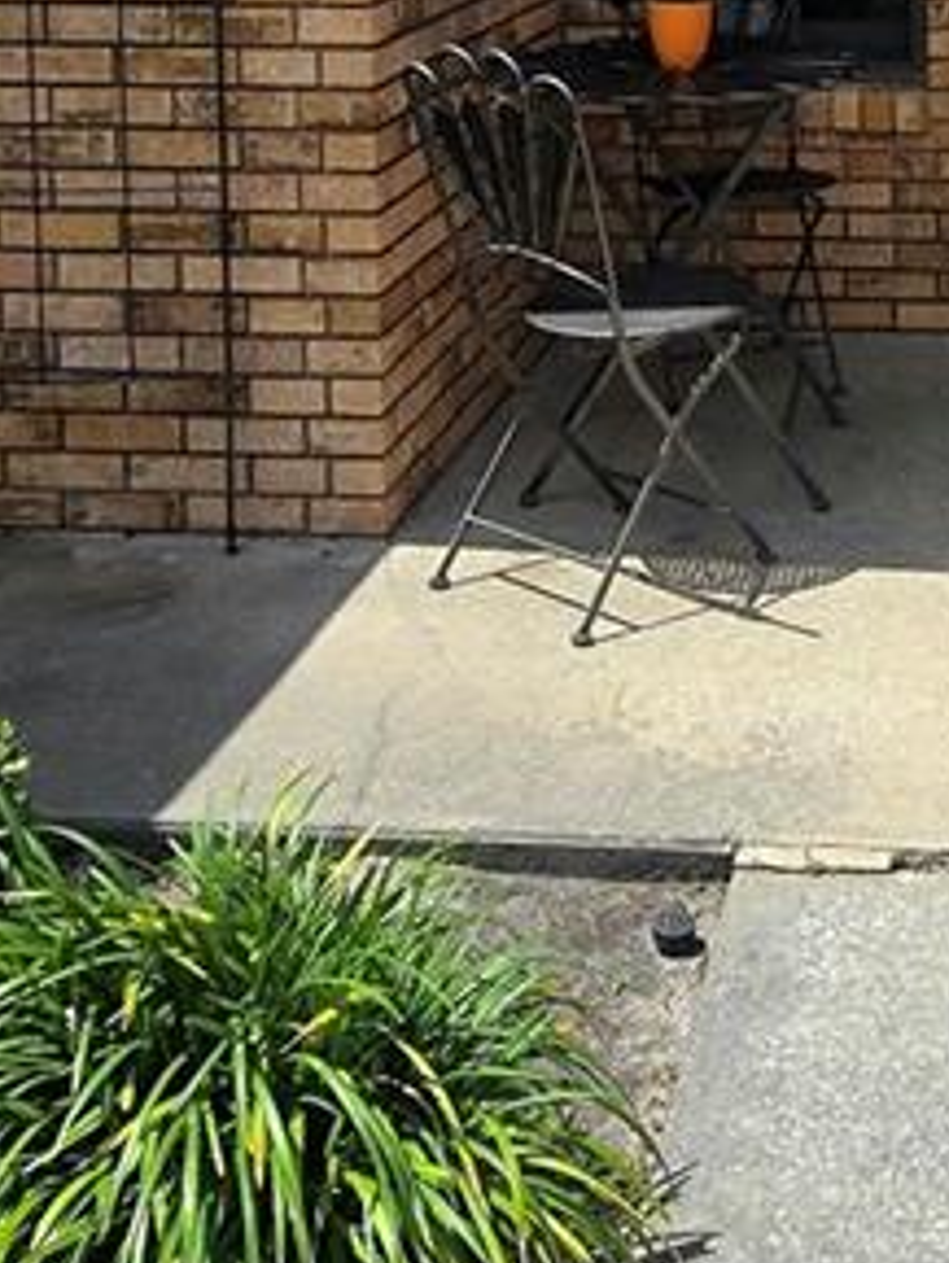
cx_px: 984
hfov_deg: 25.5
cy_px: -17
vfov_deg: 32.5
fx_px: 1972
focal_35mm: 54
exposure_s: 1/2500
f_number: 2.2
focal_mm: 2.2
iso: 50
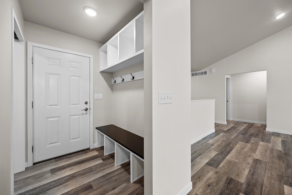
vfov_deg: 81.2
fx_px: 114
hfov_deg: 104.2
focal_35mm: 14
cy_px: 98
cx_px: 146
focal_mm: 14
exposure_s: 1/15
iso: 450
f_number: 6.3
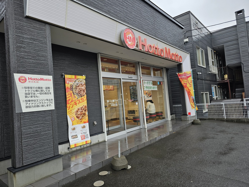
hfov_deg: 73.9
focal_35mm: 23
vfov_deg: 58.9
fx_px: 165
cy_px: 94
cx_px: 124
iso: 40
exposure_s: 1/180
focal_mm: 6.3
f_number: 1.7
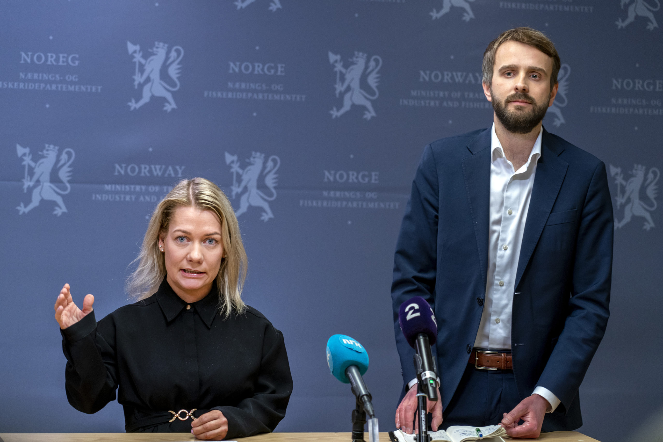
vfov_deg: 13.0
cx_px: 332
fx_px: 1934
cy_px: 221
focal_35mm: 105
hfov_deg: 19.5
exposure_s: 1/160
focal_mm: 105
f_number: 4
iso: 1000
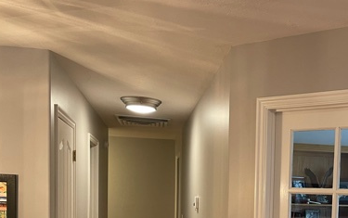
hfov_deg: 41.1
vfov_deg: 26.1
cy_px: 215
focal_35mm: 47
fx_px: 446
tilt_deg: -4.0
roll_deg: -1.6
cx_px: 269
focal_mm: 5.1
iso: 160
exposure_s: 1/60
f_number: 1.6
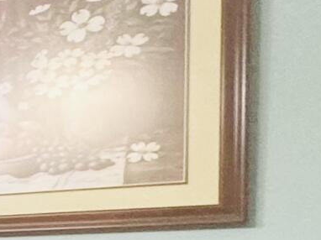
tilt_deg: +0.3
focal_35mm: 110
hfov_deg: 10.0
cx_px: -761
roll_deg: -0.2
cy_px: 310
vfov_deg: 13.0
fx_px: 1019
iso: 250
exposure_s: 1/60
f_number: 2.2
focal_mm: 2.22
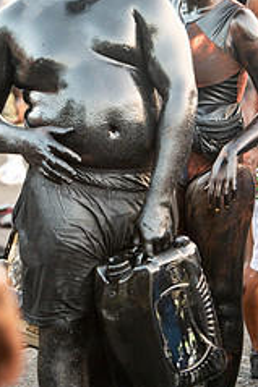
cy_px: 89
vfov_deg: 8.8
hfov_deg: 5.8
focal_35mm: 235
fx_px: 2530
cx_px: 103
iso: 1800
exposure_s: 1/200
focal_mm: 125
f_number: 5
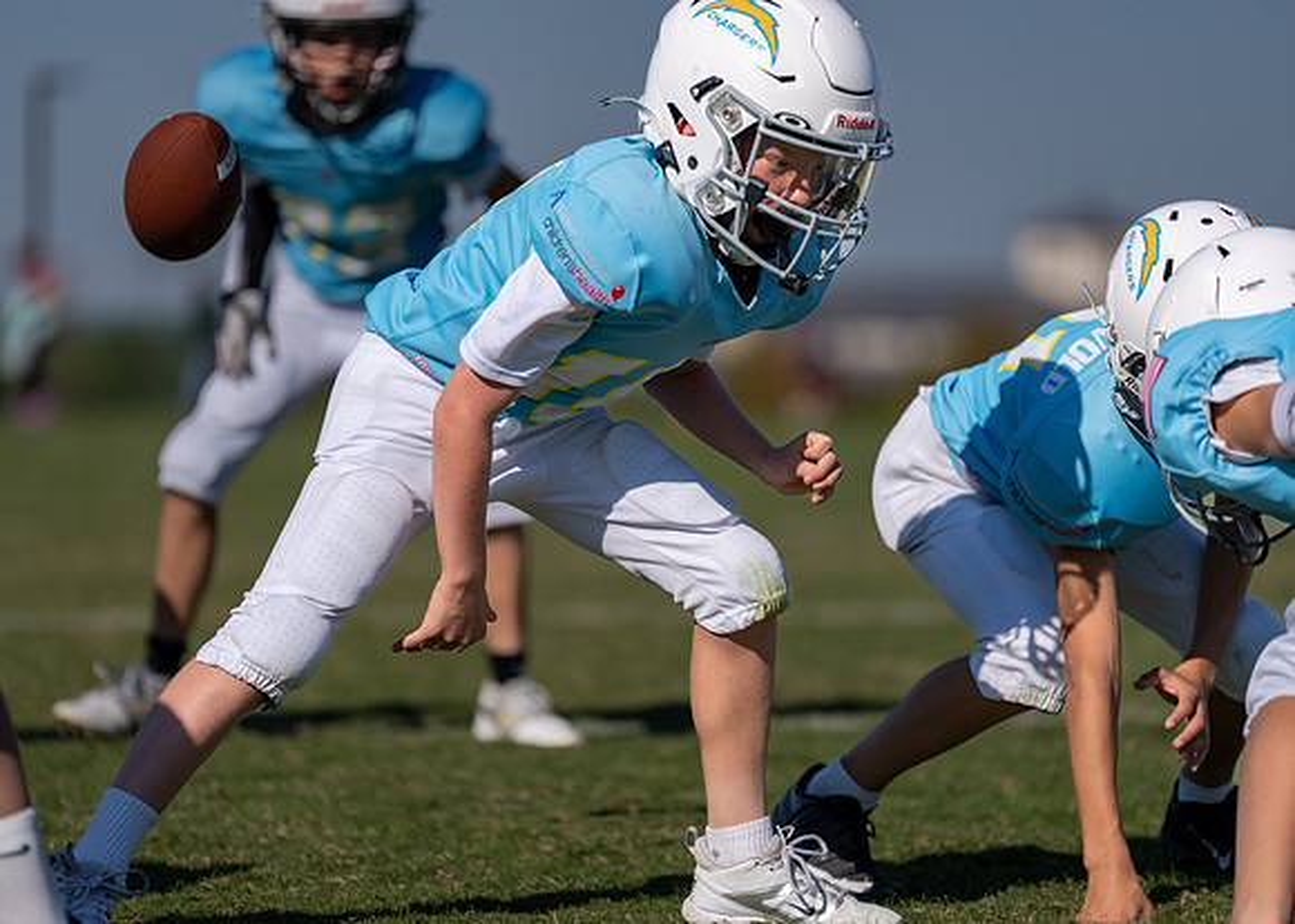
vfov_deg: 6.8
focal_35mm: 212
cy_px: 462
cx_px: 603
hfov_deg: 9.5
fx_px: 7787
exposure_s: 1/4000
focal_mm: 200
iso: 100
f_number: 2.8
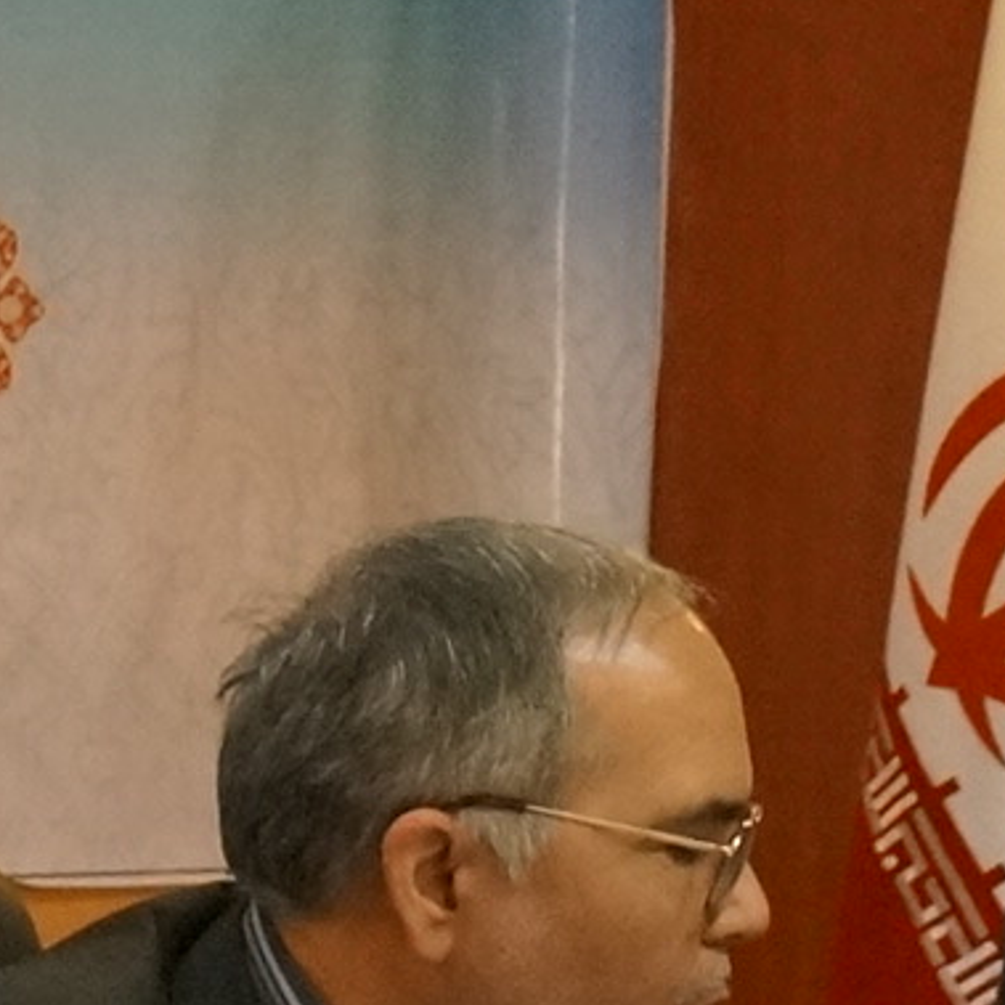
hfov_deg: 5.1
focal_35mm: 337
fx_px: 11061
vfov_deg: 5.2
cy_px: 613
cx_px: -631
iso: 3200
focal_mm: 41
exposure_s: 1/100
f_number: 5.6
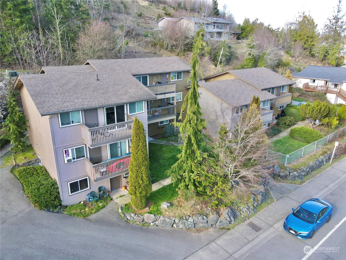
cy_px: 130
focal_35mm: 24
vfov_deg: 56.8
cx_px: 173
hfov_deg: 71.6
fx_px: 240
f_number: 2.8
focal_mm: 4.5
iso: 100
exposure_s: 1/100
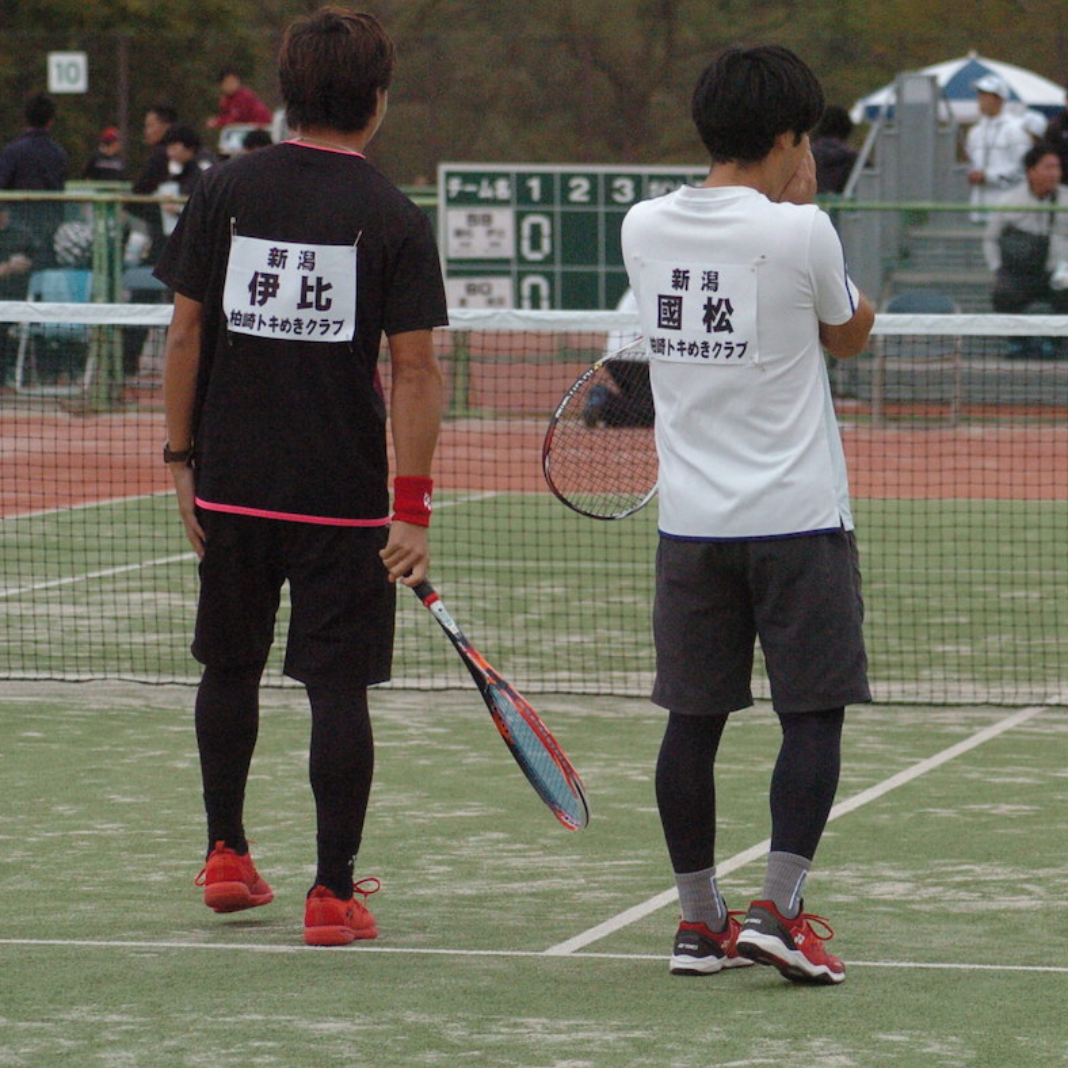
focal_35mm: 194
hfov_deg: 9.0
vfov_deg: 9.0
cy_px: 529
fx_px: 6772
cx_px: 737
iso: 1600
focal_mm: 100
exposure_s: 1/500
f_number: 4.8
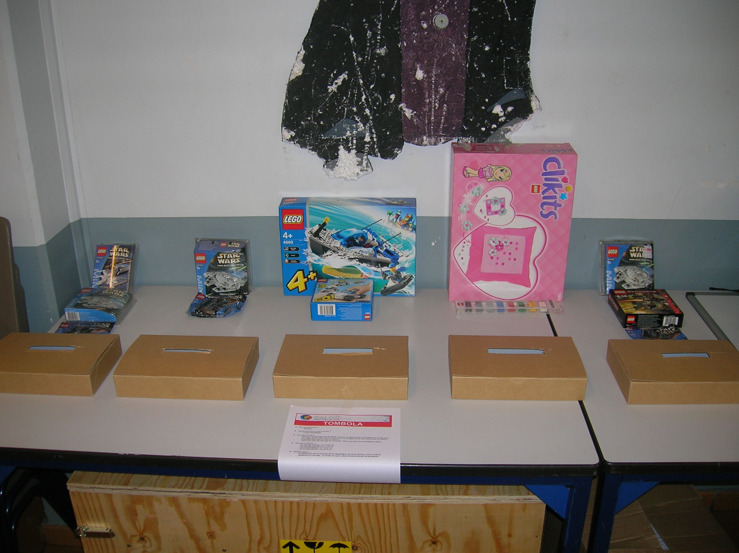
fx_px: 725
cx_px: 370
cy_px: 276
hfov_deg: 54.0
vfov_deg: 41.7
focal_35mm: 34
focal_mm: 5.7
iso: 50
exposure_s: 1/60.1
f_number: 2.9
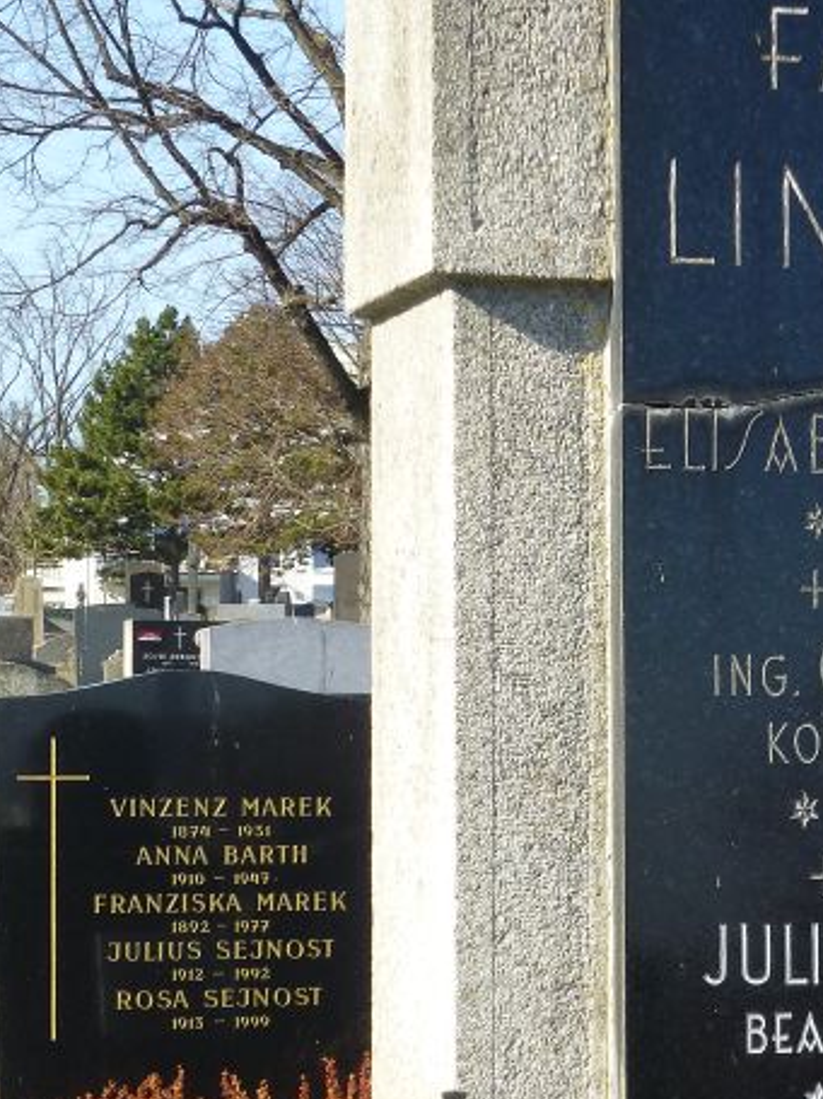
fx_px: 5582
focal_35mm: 176
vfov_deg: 11.2
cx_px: 837
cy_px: 627
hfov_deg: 8.4
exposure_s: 1/250
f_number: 5
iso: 100
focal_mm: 13.3
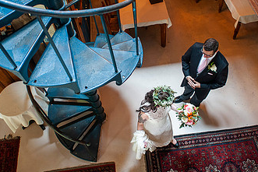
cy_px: 75
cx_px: 136
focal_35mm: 35
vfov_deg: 37.8
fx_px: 251
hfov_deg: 54.4
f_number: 2.8
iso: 1000
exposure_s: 1/40
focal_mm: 20
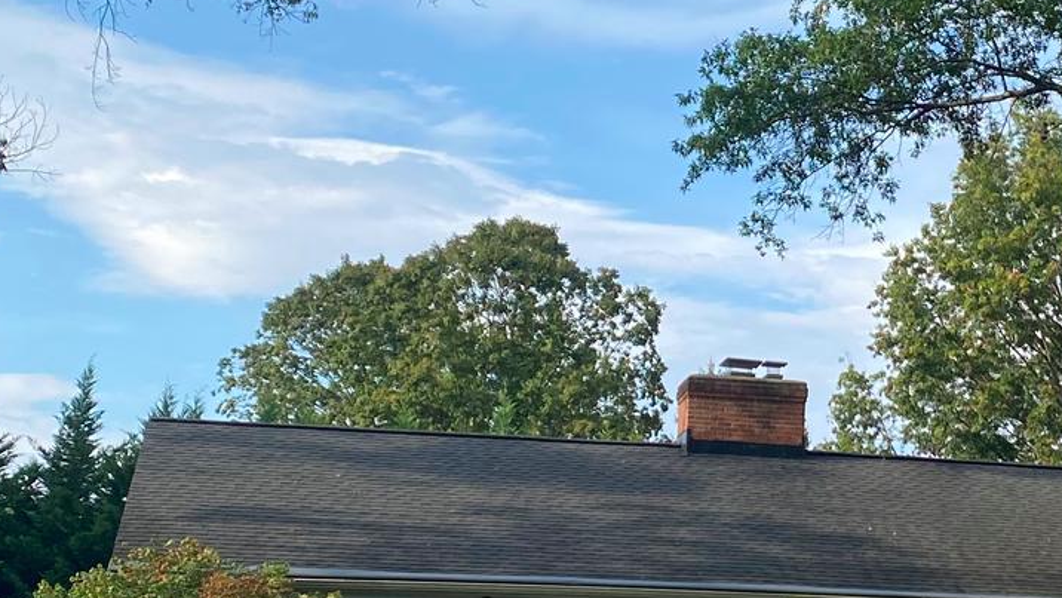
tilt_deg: +16.9
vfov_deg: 14.9
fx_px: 2281
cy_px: 142
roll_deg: -1.3
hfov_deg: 25.7
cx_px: 862
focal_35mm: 81
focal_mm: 4.25
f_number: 1.8
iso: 32
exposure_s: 1/1082
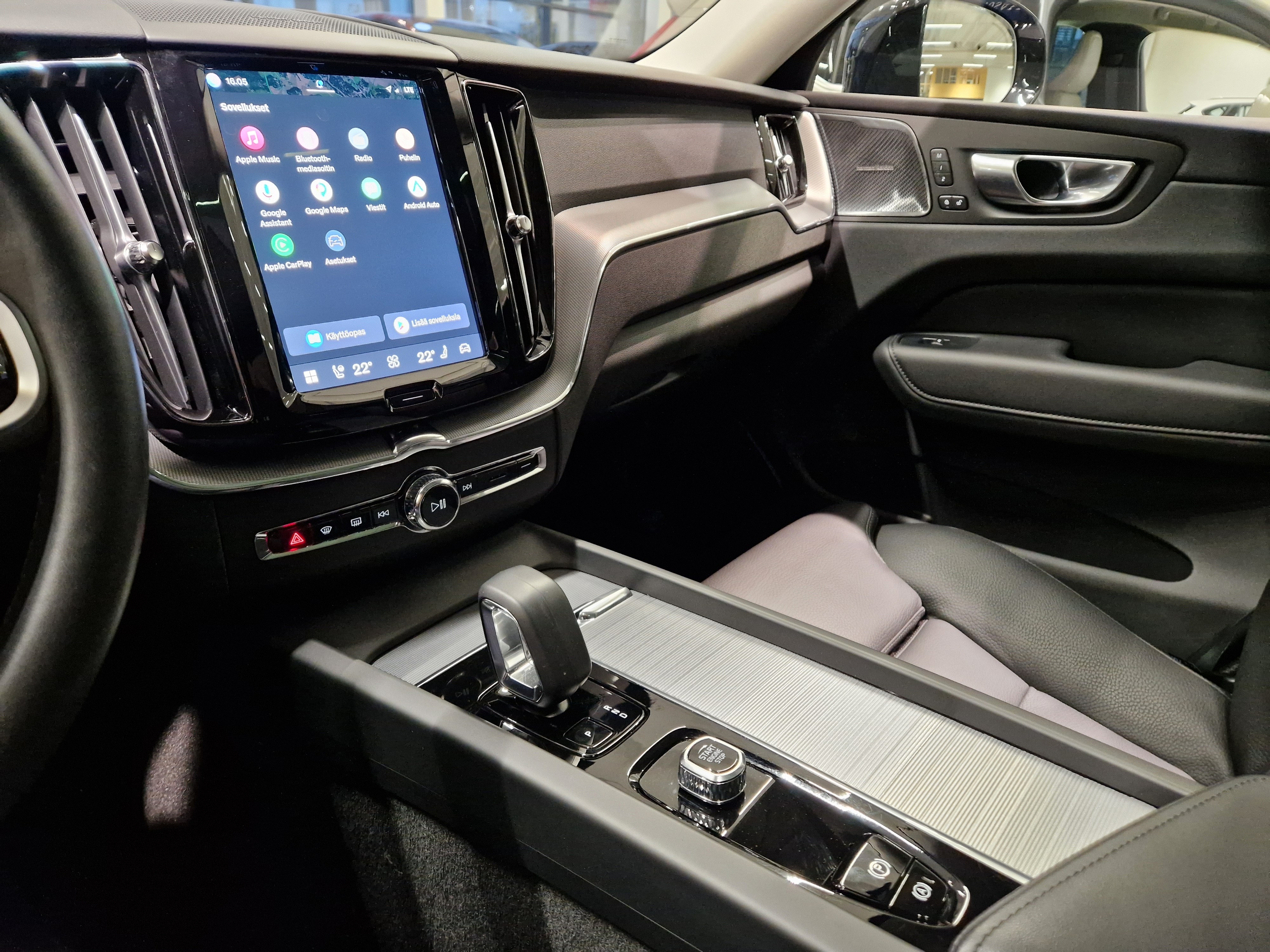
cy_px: 476
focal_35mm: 23
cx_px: 635
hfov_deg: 73.9
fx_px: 844
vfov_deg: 58.9
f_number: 1.8
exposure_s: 1/100
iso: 640
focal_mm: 5.4
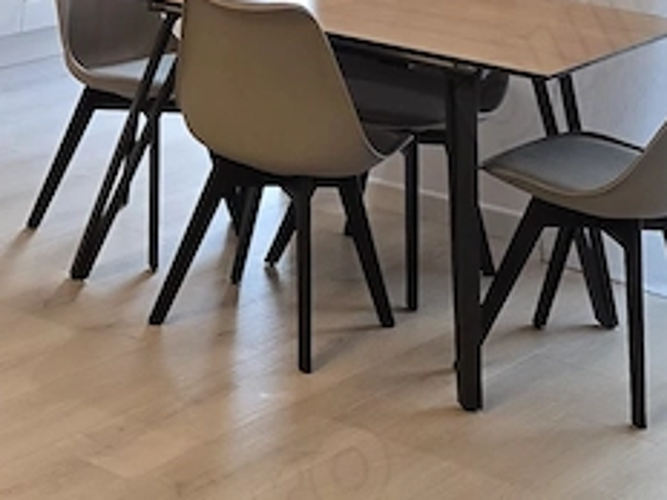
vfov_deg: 14.6
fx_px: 1908
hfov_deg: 18.2
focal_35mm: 99
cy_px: -29
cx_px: -256
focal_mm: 6.3
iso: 160
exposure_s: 1/100
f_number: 1.7
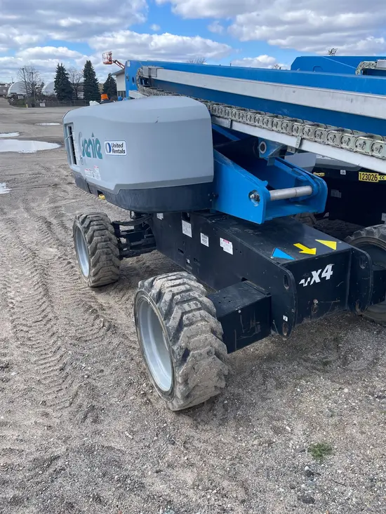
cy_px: 257
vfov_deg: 67.3
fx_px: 386
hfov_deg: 53.1
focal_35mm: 26
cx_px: 193
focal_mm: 4.2
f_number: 1.6
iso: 32
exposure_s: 1/1401
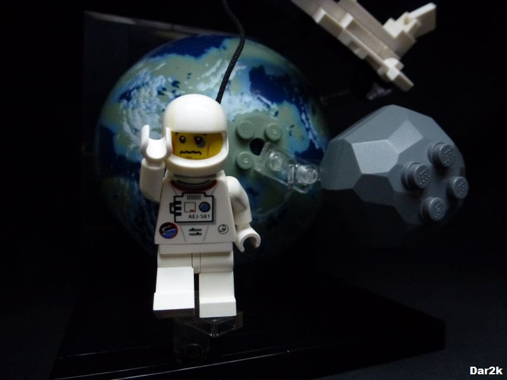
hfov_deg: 71.6
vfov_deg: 56.8
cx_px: 254
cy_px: 190
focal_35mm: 24
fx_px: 352
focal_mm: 4.3
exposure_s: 1/5
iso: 400
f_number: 3.3
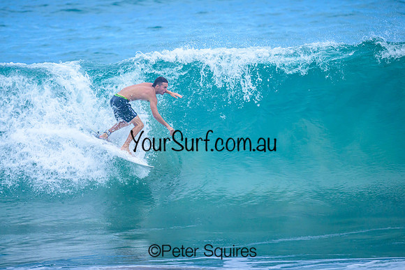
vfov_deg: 1.3
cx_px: 188
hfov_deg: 1.9
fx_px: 12367
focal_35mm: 1099
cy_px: 100
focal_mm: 800
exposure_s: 1/3200
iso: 640
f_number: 6.3
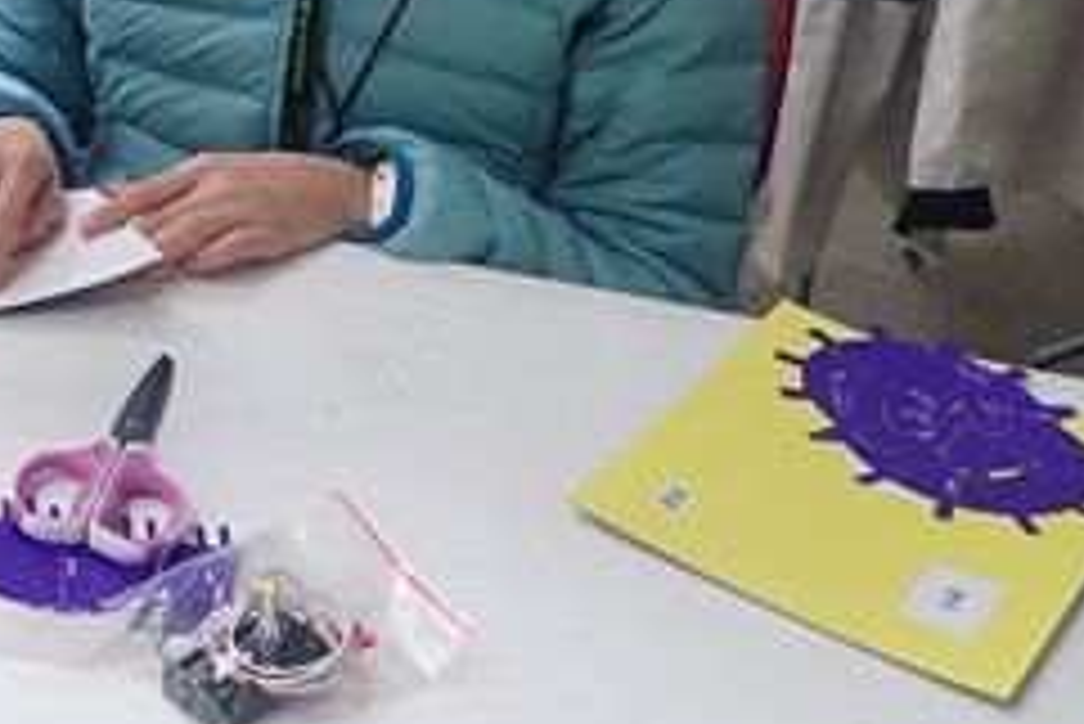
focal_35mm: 81
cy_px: -173
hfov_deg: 22.9
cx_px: -238
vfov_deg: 16.1
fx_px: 2440
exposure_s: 1/60
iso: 125
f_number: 2
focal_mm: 4.5
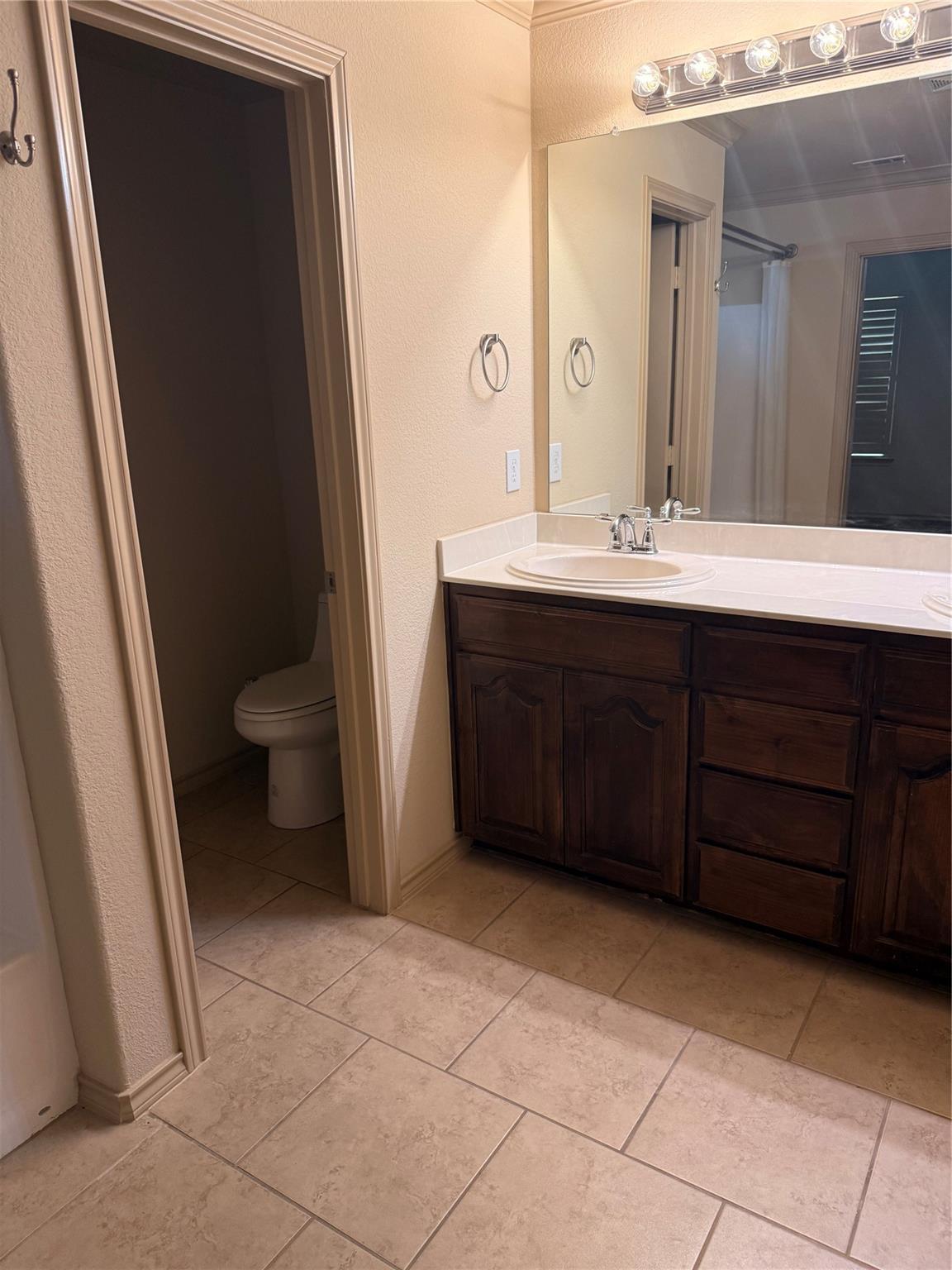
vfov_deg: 71.6
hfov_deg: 56.8
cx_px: 476
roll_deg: +1.4
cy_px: 635
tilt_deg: -15.6
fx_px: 880
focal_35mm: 24
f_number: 1.78
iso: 200
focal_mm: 6.76
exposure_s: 1/120
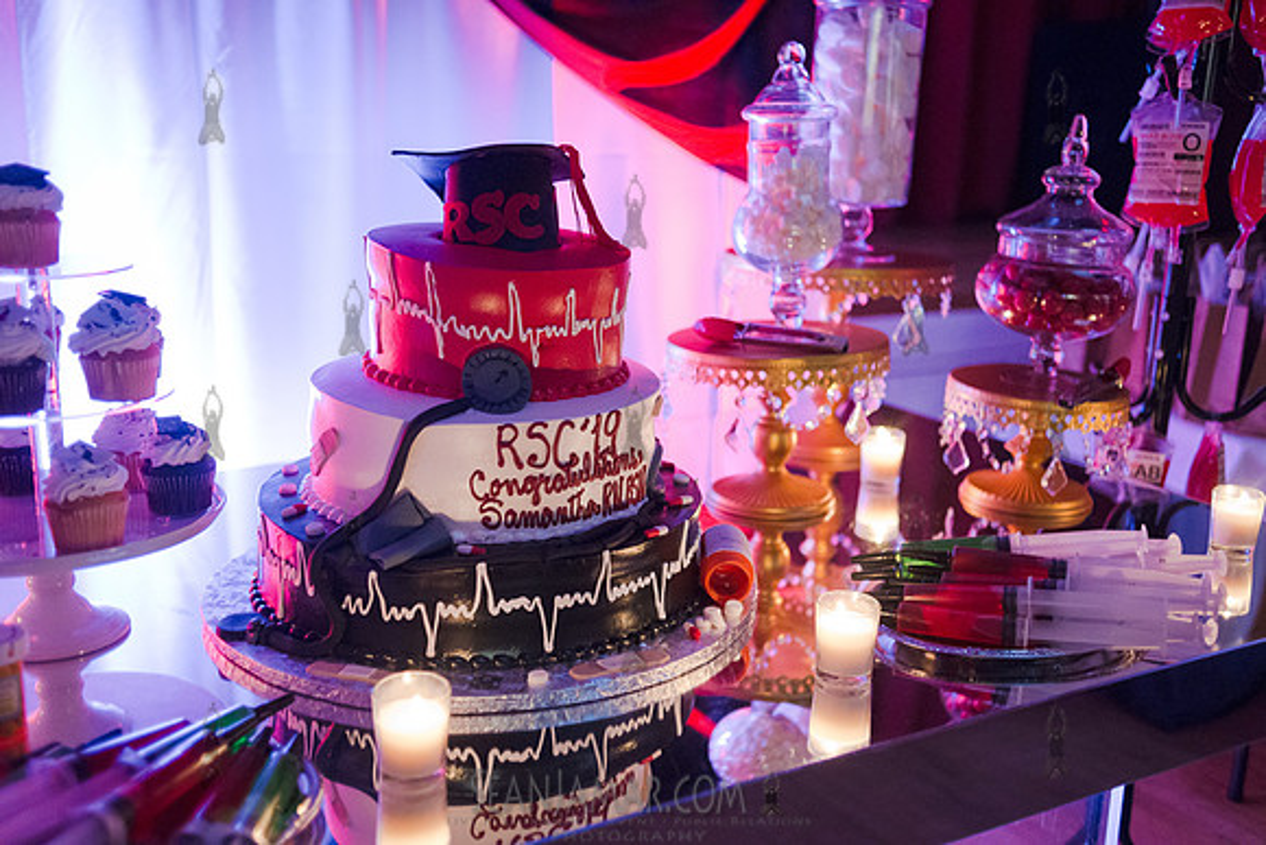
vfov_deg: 37.9
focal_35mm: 35
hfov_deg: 54.4
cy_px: 422
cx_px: 633
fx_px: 1231
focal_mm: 35
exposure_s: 1/125
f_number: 2.8
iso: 4000
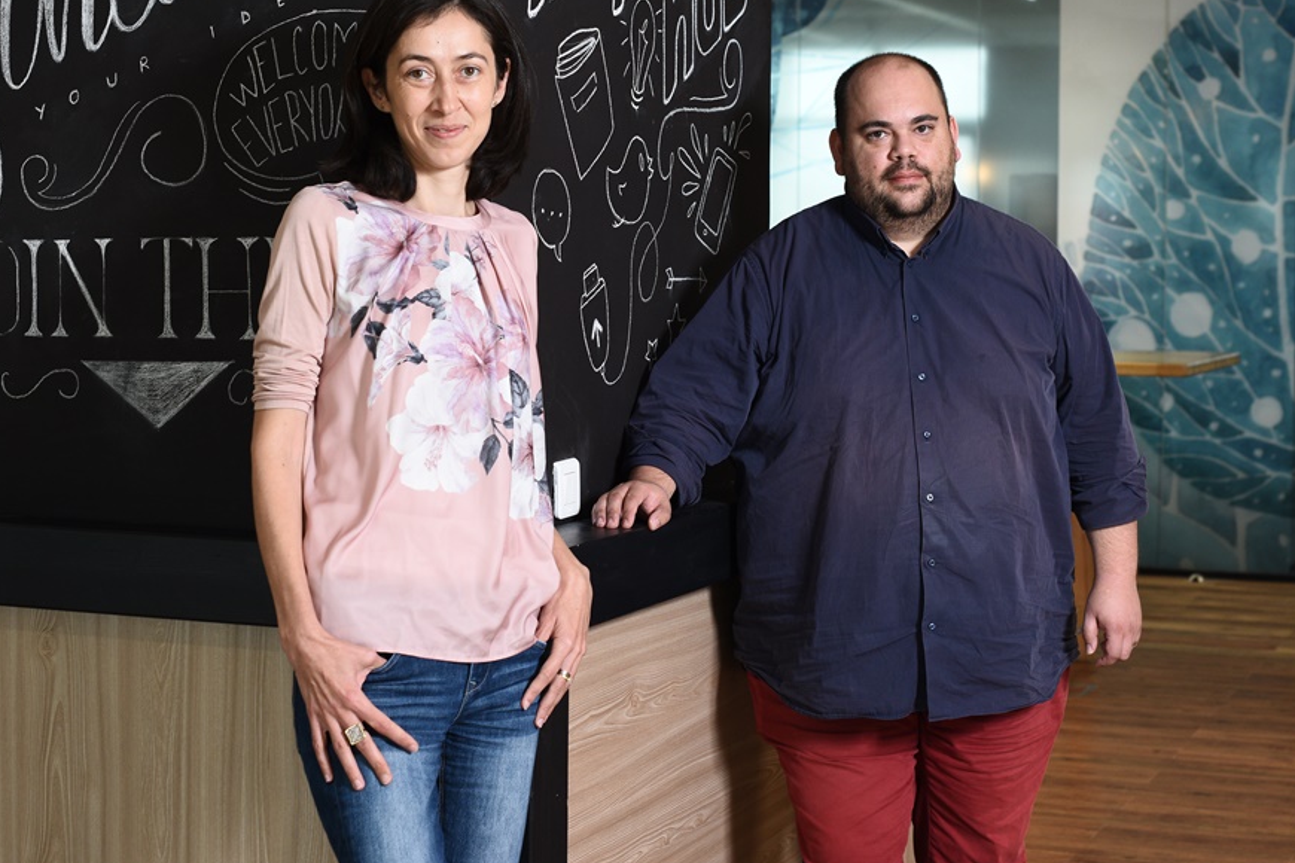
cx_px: 637
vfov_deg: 19.7
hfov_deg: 29.2
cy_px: 315
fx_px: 2482
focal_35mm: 69
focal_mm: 50
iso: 500
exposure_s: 1/80
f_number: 5.6
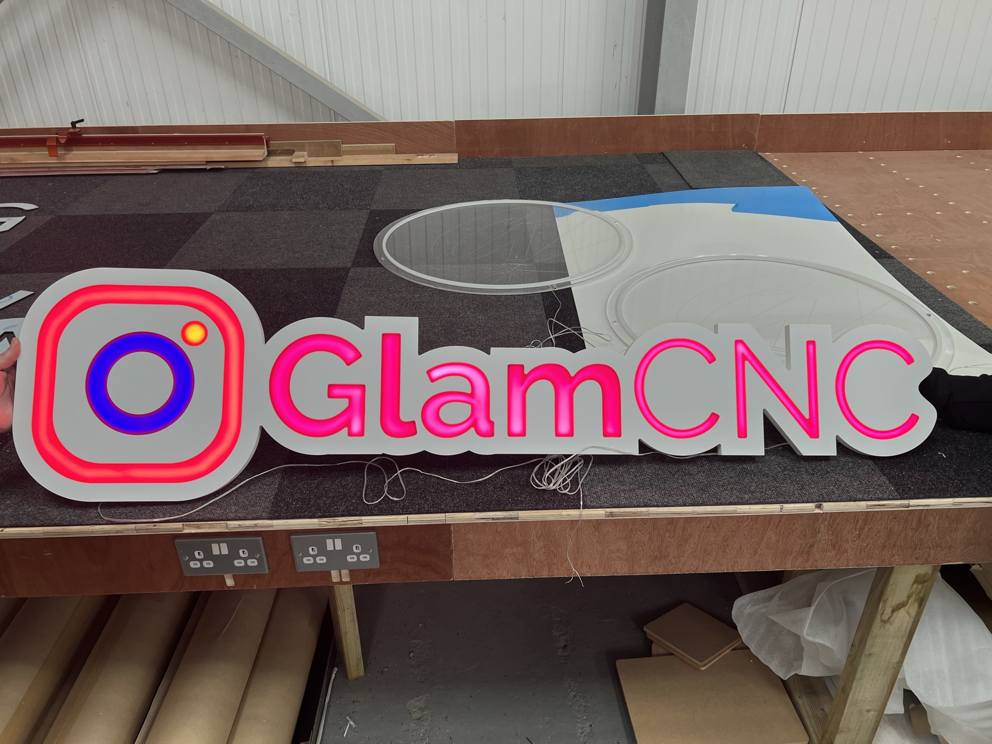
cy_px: 372
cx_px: 496
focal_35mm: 26
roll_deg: -0.3
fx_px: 745
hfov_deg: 67.3
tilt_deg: -30.6
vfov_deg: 53.1
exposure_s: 1/100
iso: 32
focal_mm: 5.7
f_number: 1.5
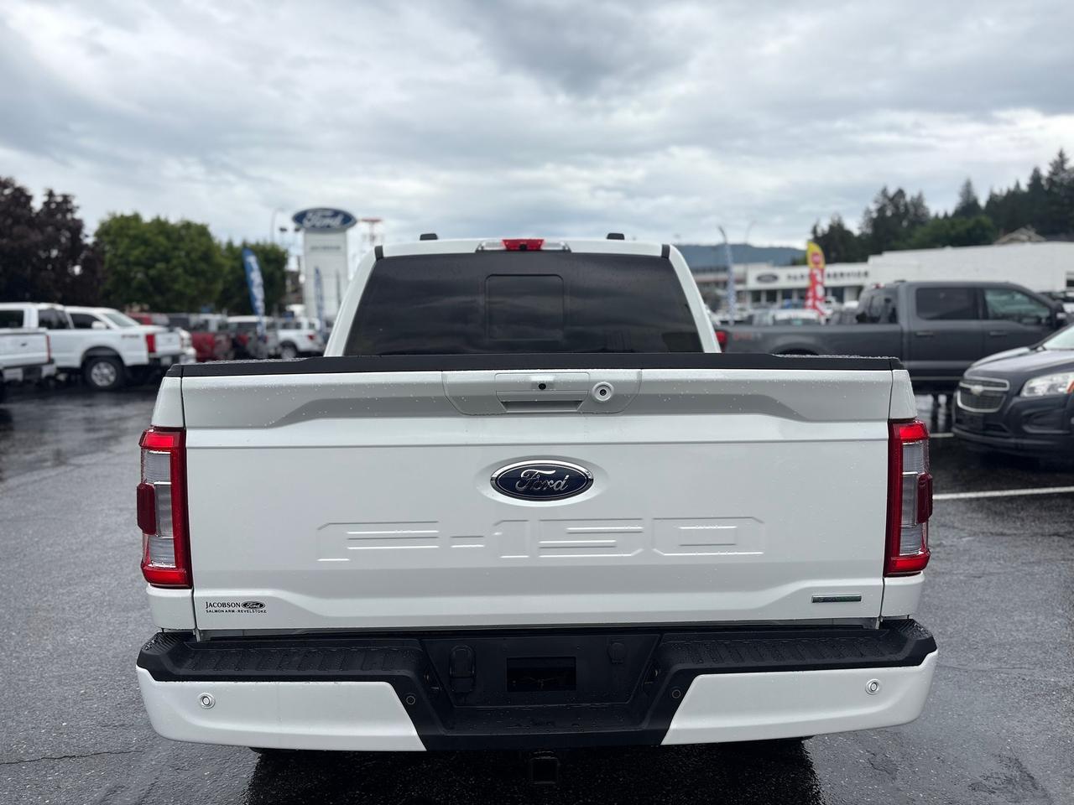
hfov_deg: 67.3
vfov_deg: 53.1
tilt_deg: -4.2
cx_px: 537
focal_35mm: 26
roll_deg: +0.7
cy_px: 402
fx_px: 807
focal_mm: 5.96
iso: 50
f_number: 1.6
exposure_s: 1/3831
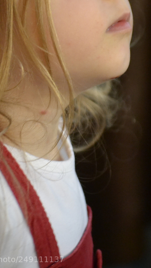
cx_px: 67
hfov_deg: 6.3
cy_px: 75
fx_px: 1368
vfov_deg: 11.2
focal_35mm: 192
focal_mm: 80
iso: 3200
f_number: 4.2
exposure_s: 1/250
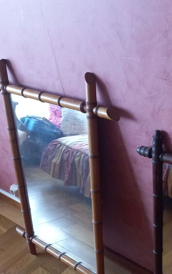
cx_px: 157
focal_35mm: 44
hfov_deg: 28.1
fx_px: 330
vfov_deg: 44.4
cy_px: 190
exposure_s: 1/33
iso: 320
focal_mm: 4.6
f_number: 1.8
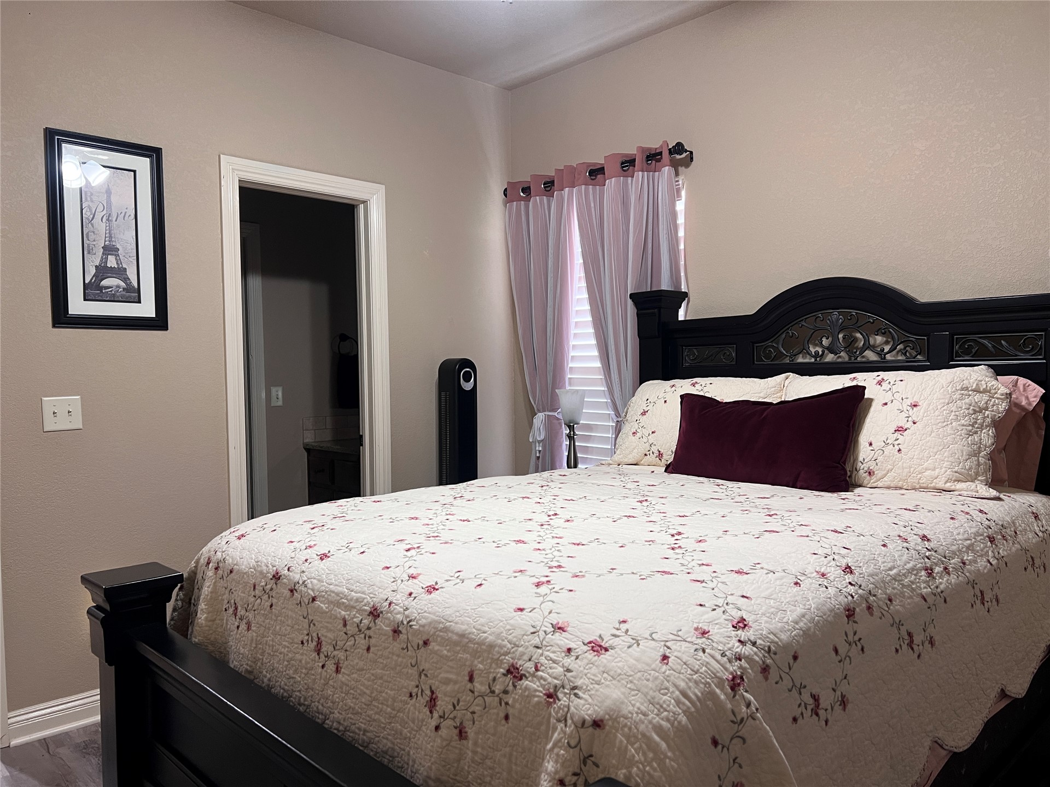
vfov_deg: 53.1
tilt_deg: -2.9
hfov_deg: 67.3
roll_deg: +1.3
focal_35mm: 26
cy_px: 394
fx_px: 789
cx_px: 525
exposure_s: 1/60
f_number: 1.5
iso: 125
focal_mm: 5.7
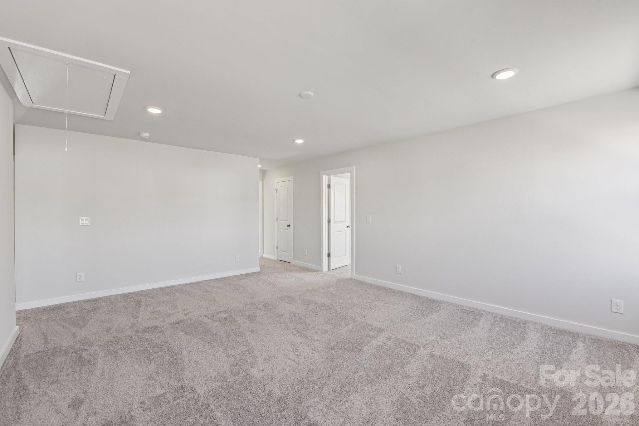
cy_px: 213
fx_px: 266
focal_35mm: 15
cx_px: 320
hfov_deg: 100.4
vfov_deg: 77.3
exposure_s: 1/25
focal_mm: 15
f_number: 8
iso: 200
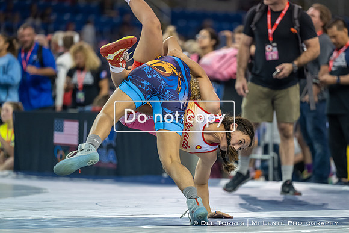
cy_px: 131
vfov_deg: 6.4
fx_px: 2068
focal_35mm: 213
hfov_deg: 9.6
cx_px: 196
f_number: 2.8
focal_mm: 190
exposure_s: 1/800
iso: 2000
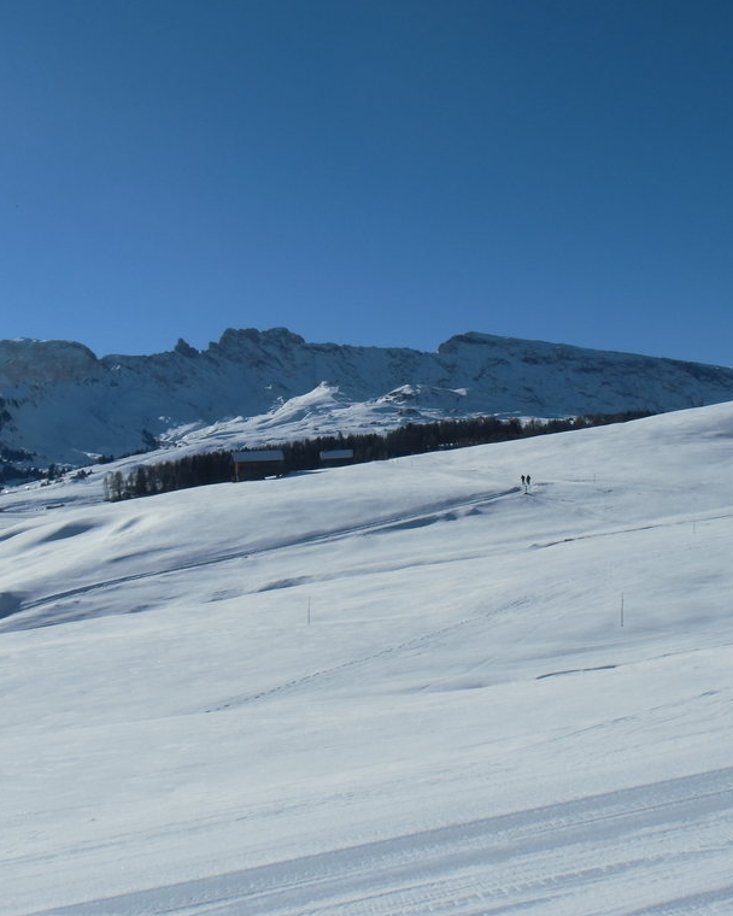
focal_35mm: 50
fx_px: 1356
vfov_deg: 37.3
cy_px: 454
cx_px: 411
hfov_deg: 30.2
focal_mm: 6.67
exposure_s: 1/200
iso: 64
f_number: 9.9
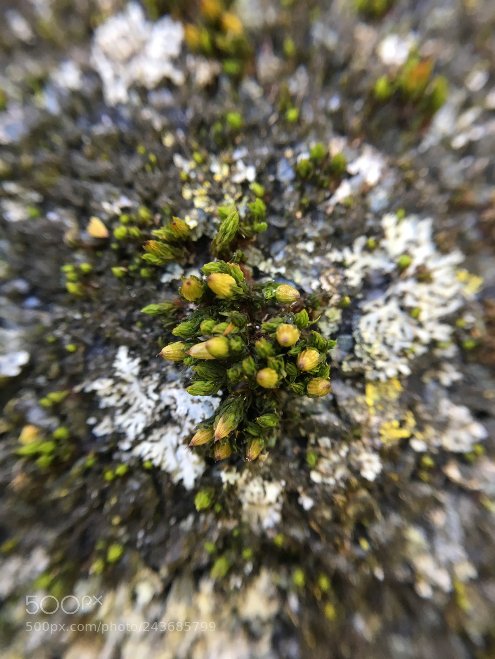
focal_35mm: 29
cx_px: 248
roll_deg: +0.3
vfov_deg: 61.7
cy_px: 330
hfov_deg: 48.2
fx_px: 553
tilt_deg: -21.4
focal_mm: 4.15
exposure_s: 1/30
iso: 50
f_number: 2.2
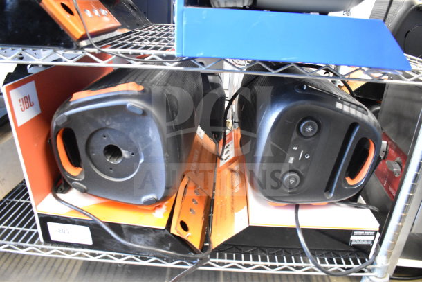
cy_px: 141
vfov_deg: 48.0
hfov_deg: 67.4
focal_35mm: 27
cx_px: 211
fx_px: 317
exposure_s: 1/30
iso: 5000
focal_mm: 18
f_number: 3.5
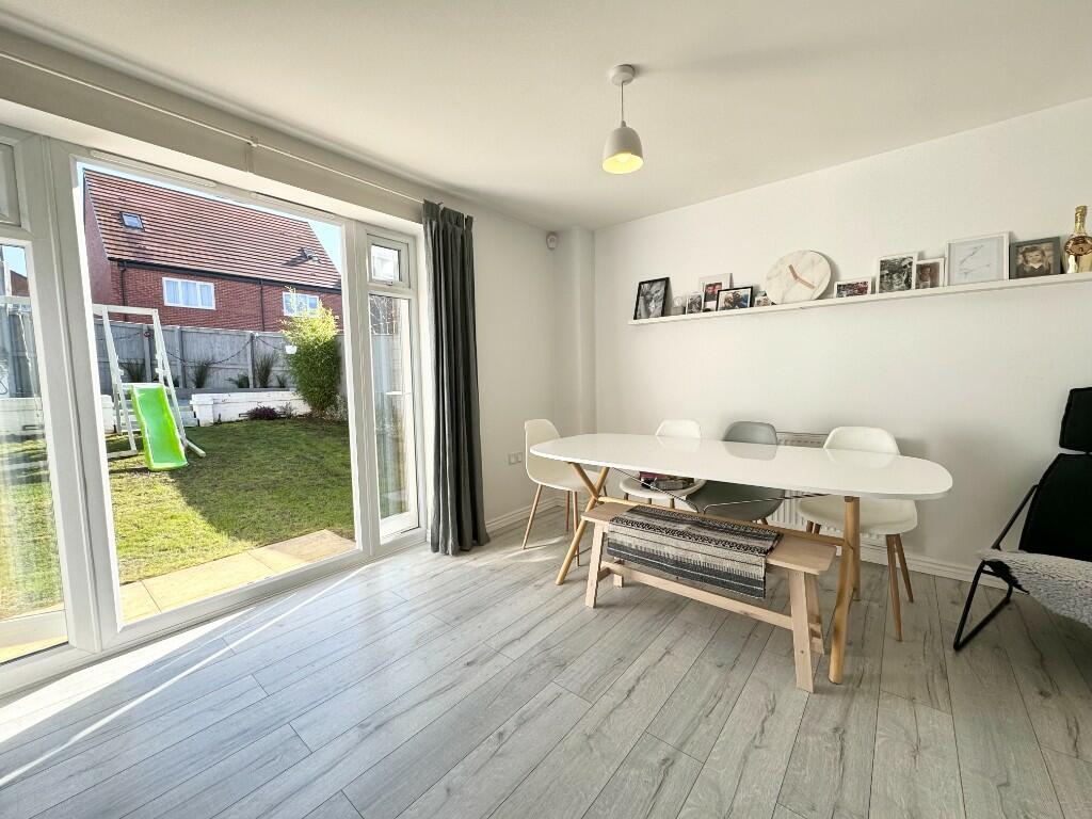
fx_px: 442
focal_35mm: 14
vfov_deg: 85.7
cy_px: 410
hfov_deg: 102.1
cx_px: 546
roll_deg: +1.6
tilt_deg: -4.5
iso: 40
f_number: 2.2
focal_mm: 2.22
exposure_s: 1/311
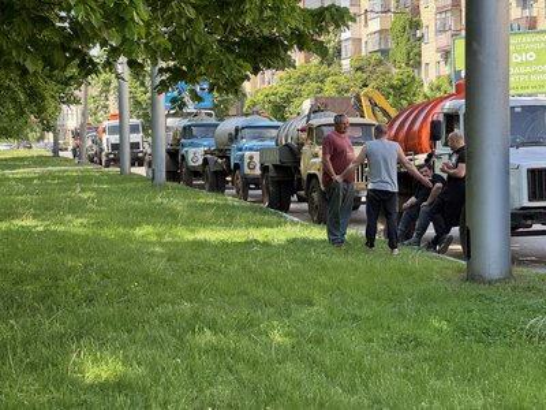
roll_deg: +1.4
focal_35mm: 77
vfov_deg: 19.1
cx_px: 273
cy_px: 205
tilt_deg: -2.3
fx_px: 1215
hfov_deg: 25.3
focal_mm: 9
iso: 25
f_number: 2.8
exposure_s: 1/99
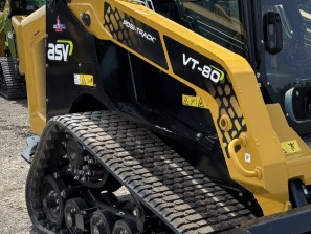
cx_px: 275
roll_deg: +0.1
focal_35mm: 70
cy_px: 157
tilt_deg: -12.9
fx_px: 629
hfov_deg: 26.9
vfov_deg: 20.9
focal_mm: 5.96
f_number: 1.6
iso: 50
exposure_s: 1/2513
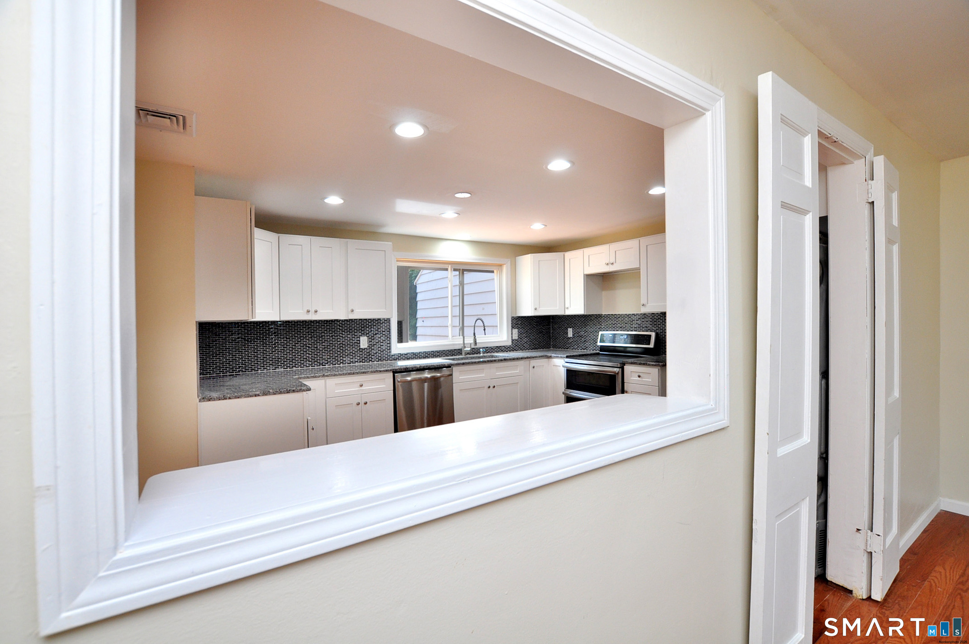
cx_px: 484
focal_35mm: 15
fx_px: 403
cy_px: 322
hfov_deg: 100.5
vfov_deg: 77.2
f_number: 5.6
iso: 400
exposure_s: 1/50
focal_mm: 10
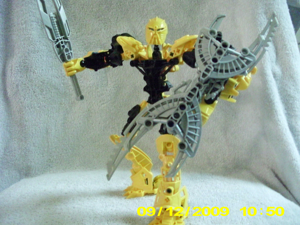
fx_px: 329
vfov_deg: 37.7
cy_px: 112
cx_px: 150
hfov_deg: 49.0
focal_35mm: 38
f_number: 3.1
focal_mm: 6.3
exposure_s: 1/16
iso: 1600
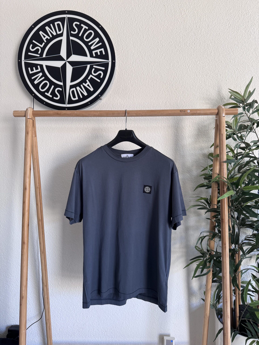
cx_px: 130
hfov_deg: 56.8
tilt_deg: -3.8
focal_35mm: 24
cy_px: 172
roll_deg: +0.2
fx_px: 239
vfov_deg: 71.6
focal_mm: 6.76
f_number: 1.78
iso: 200
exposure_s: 1/121
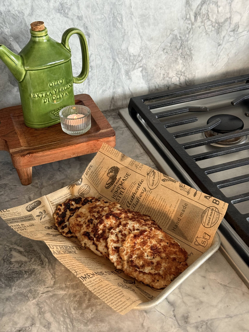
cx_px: 124
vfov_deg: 39.7
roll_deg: +1.7
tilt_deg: -34.4
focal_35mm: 48
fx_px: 460
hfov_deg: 30.3
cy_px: 166
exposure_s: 1/40
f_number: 1.78
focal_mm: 6.76
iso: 200
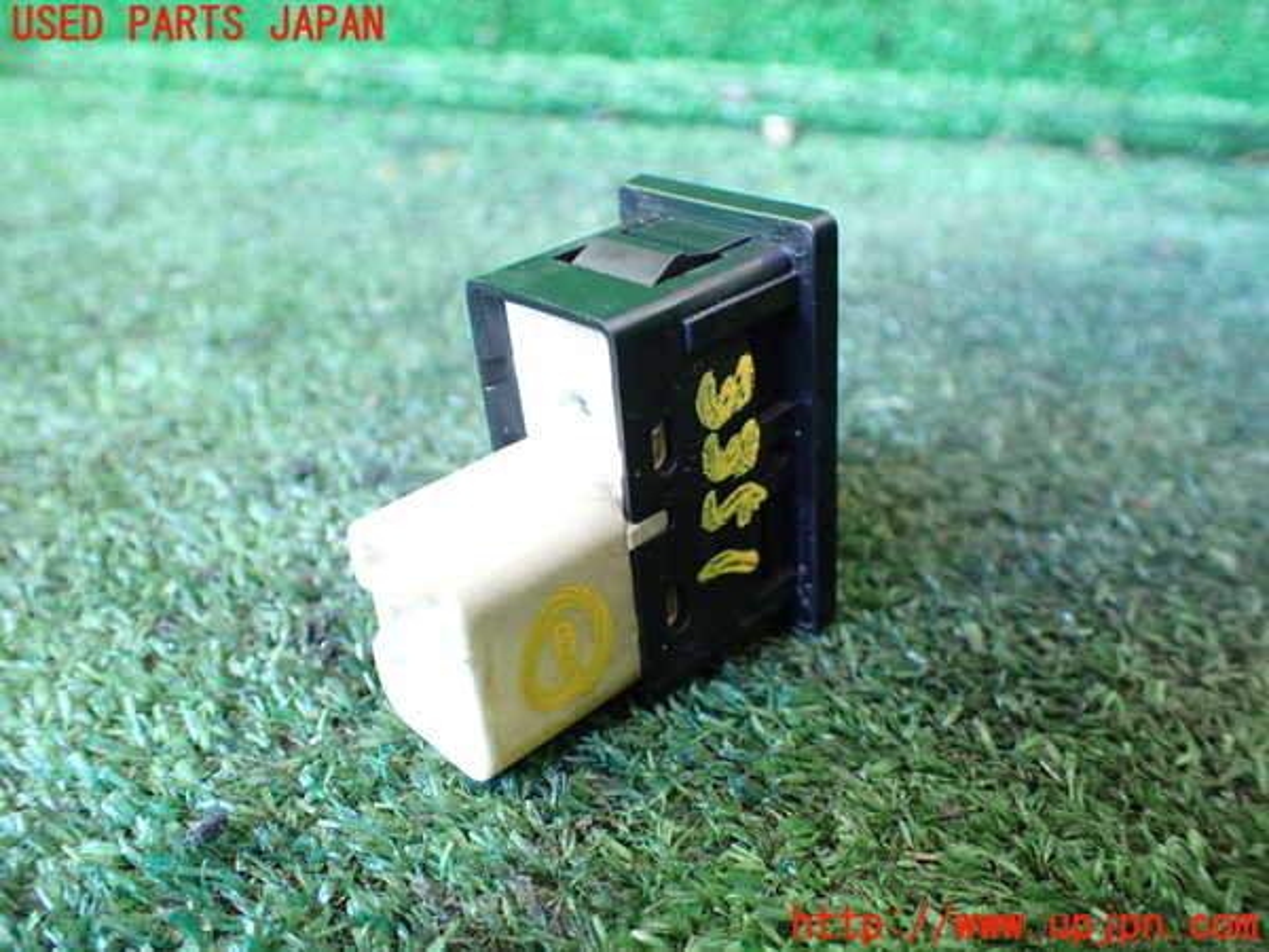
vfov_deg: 46.8
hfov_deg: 60.0
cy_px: 476
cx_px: 634
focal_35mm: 30
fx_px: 1100
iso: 800
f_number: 2.3
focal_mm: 5.4
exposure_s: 1/60
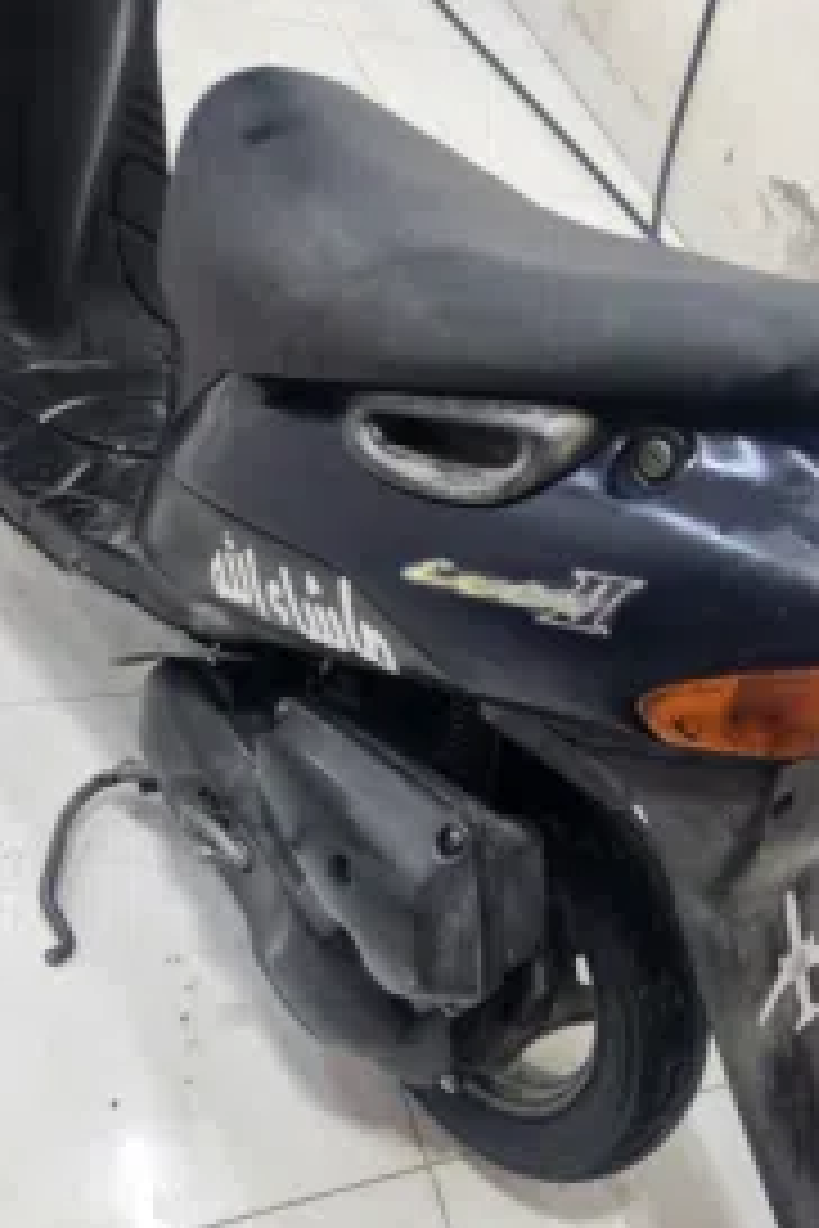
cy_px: 769
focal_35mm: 35
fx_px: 1194
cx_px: 531
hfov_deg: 37.5
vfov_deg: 53.8
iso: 125
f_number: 1.8
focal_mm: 5.4
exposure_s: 1/100
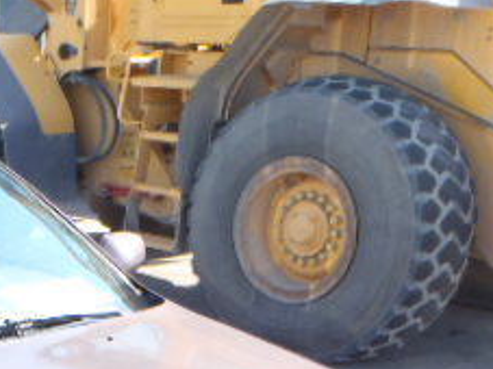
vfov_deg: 17.2
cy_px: 519
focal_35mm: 79
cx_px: -78
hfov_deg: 23.0
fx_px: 1125
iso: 80
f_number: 4.5
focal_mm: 5
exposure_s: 1/100
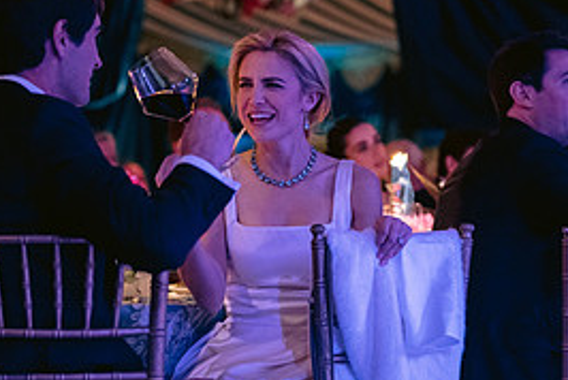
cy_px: 244
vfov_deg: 12.6
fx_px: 1722
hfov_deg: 18.7
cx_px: 282
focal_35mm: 109
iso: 3200
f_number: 1.8
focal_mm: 50
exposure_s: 1/80
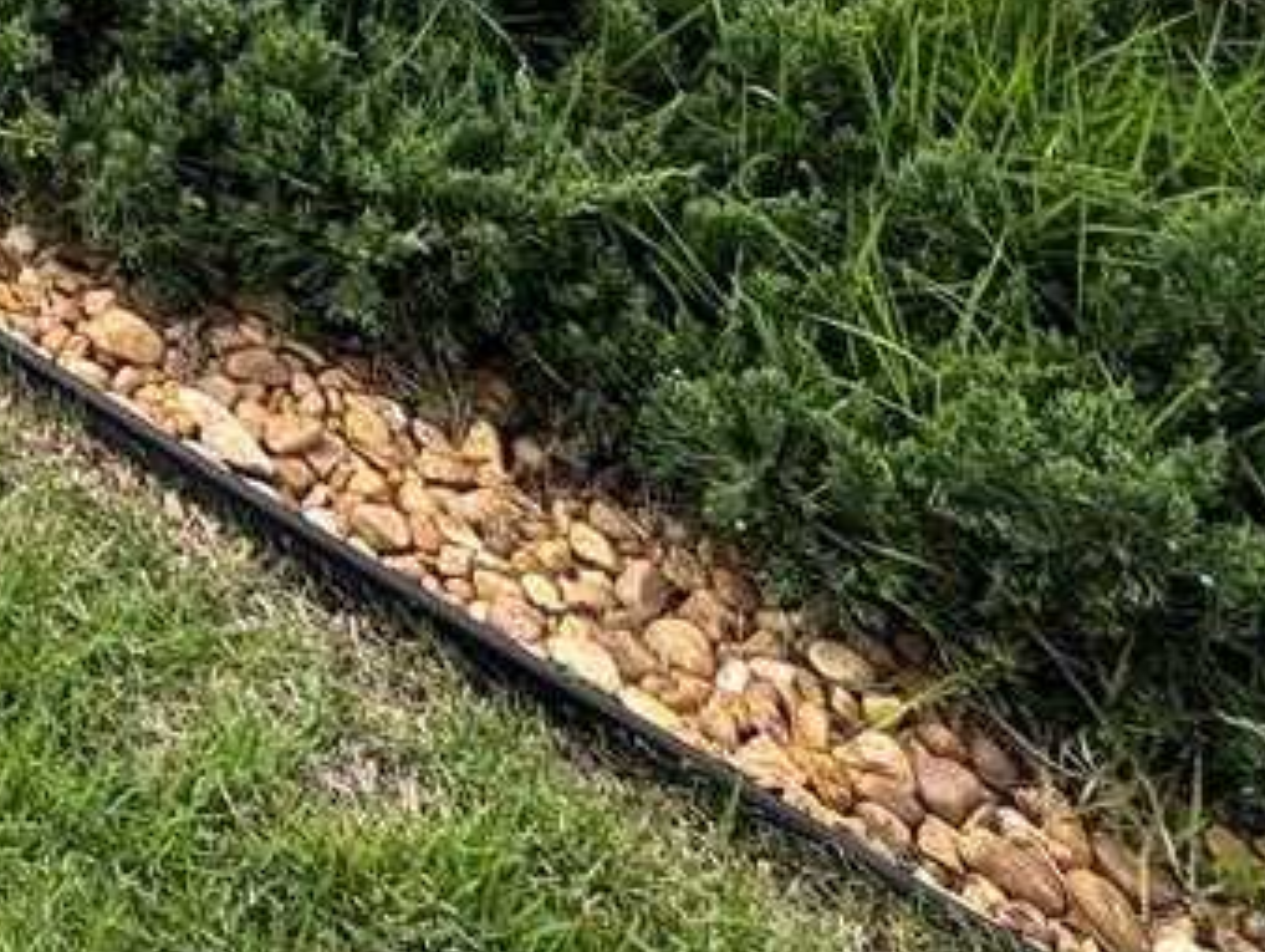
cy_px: -1131
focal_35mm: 66
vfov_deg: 15.7
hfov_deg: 20.1
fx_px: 2414
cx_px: -1075
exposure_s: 1/201
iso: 40
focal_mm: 2.22
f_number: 2.2
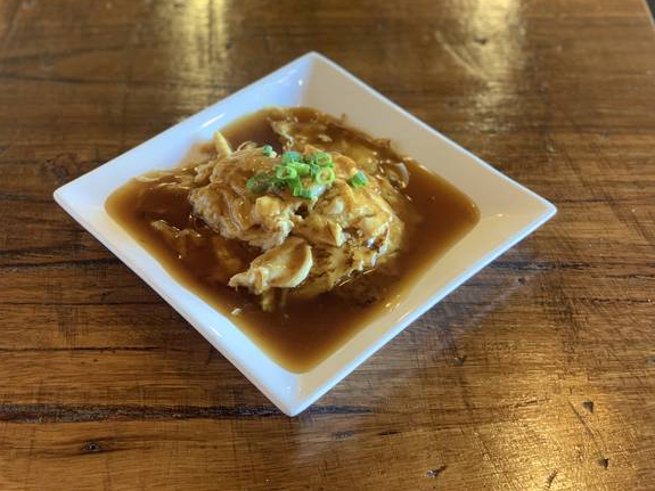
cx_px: 324
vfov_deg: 27.5
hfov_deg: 36.2
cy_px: 245
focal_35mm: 53
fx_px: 1003
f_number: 2.4
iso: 250
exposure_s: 1/50
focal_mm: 6
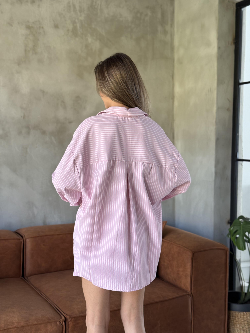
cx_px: 125
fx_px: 462
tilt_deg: -3.3
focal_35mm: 48
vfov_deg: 39.7
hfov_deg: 30.3
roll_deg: -0.8
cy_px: 166
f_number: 1.78
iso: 100
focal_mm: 6.76
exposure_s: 1/60
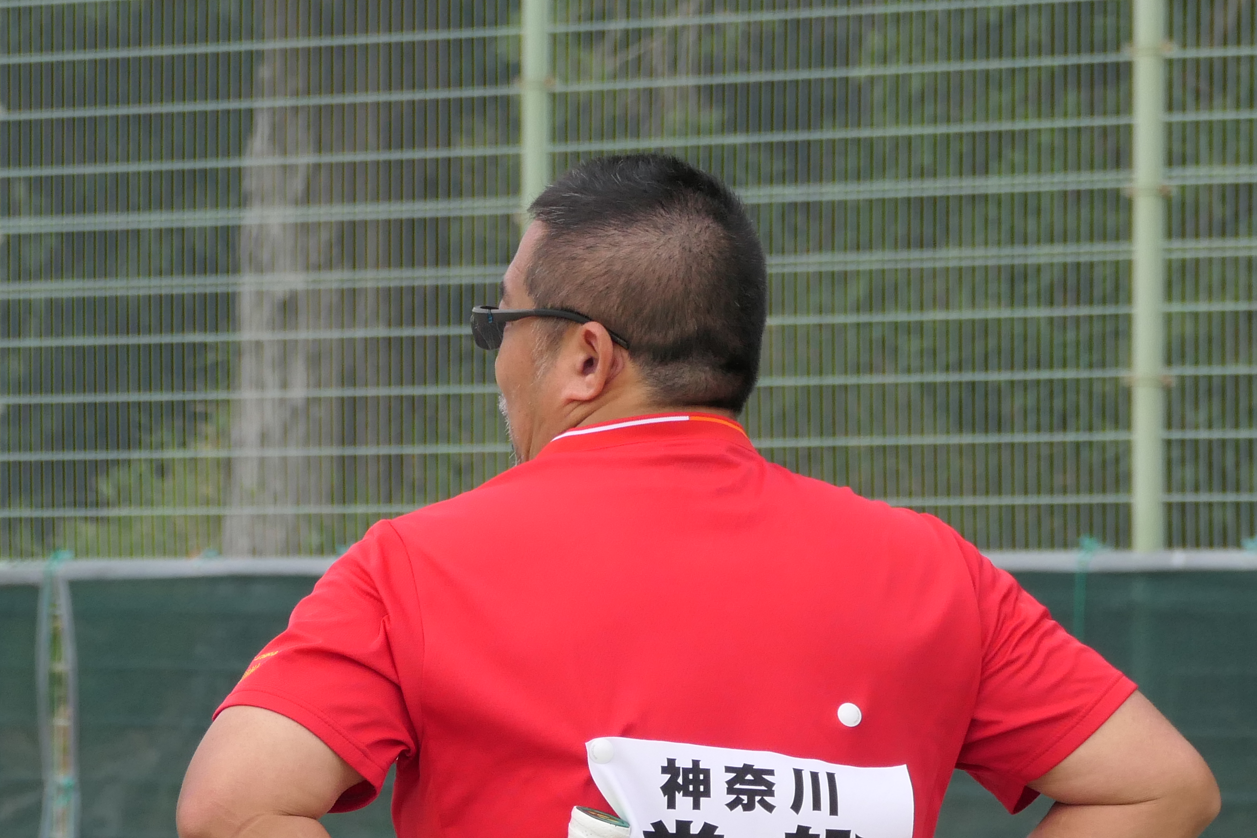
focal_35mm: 396
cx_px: 197
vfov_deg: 3.5
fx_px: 13825
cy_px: 861
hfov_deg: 5.2
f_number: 4
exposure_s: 1/3200
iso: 500
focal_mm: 67.72
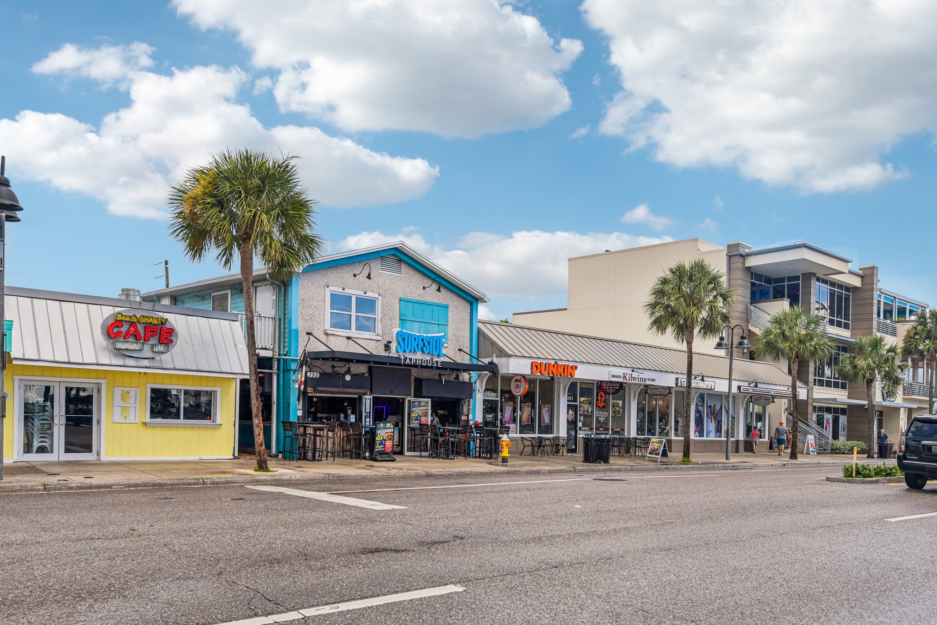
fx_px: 677
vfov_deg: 49.5
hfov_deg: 69.4
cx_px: 468
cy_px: 312
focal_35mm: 26
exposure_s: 1/800
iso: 400
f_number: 8
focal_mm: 26
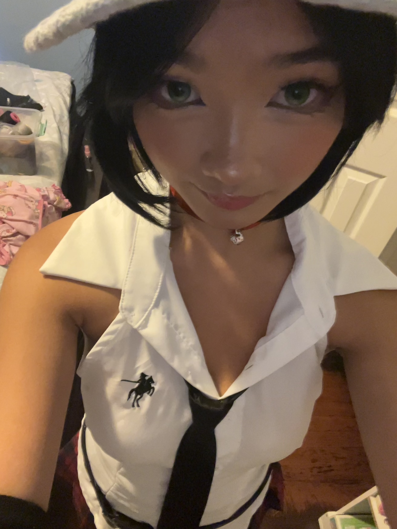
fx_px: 352
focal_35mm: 23
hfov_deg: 58.9
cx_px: 198
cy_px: 264
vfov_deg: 73.9
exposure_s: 1/15
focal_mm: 2.71
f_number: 2.2
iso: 2000
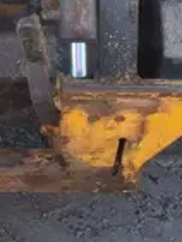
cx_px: -36
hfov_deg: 10.8
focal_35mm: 135
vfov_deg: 13.4
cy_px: -171
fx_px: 945
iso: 50
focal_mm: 4.2
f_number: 1.6
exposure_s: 1/530
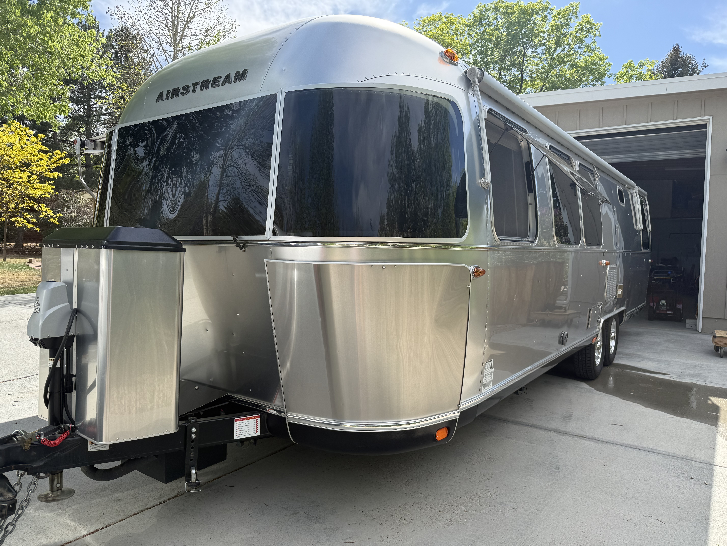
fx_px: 504
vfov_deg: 56.8
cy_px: 273
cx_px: 364
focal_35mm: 24
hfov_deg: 71.6
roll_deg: -0.3
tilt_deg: -1.6
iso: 80
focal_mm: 6.76
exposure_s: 1/2611
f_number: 1.78
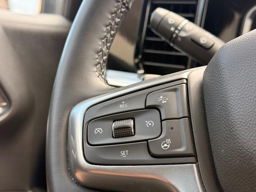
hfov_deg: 39.7
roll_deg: -5.1
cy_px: 96
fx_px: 355
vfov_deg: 30.3
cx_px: 128
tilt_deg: -8.7
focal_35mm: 48
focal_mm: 6.76
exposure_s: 1/194
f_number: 1.78
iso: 100
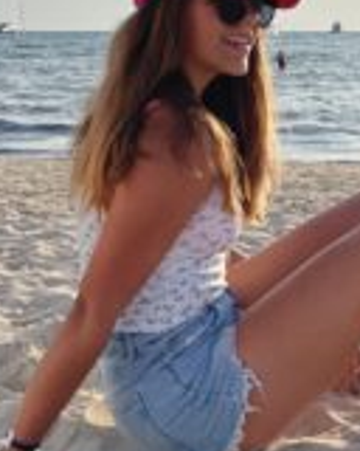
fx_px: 1079
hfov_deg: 18.6
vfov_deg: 23.6
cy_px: 211
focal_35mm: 81
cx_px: 340
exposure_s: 1/9091
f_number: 1.6
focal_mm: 4.2
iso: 32
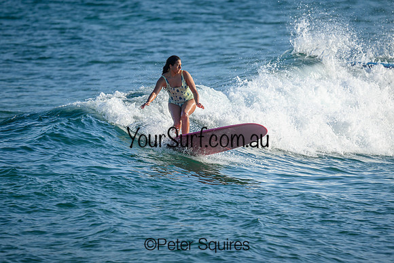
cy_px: 128
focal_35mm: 880
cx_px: 202
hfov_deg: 2.3
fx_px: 9632
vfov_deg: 1.6
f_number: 6.3
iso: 320
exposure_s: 1/2000
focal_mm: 800
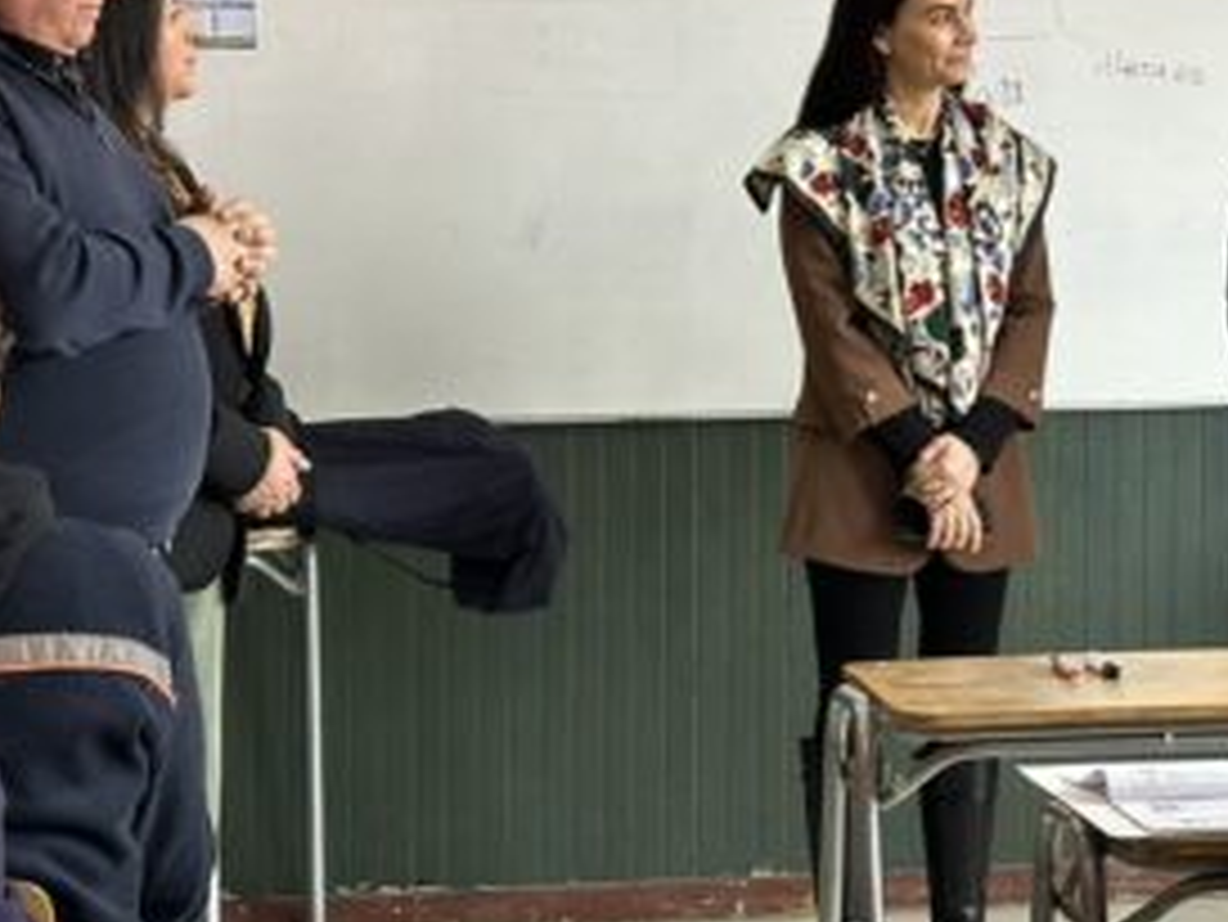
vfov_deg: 11.2
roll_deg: +0.4
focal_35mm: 132
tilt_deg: -1.6
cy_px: 272
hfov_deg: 14.5
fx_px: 4685
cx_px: 1426
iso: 64
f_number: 1.78
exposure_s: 1/100
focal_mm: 6.86
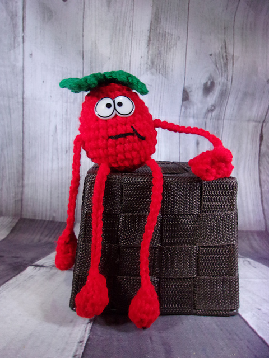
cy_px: 179
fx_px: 280
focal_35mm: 27
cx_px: 134
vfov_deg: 65.3
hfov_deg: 51.4
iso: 386
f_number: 3
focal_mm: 4.9
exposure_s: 1/34
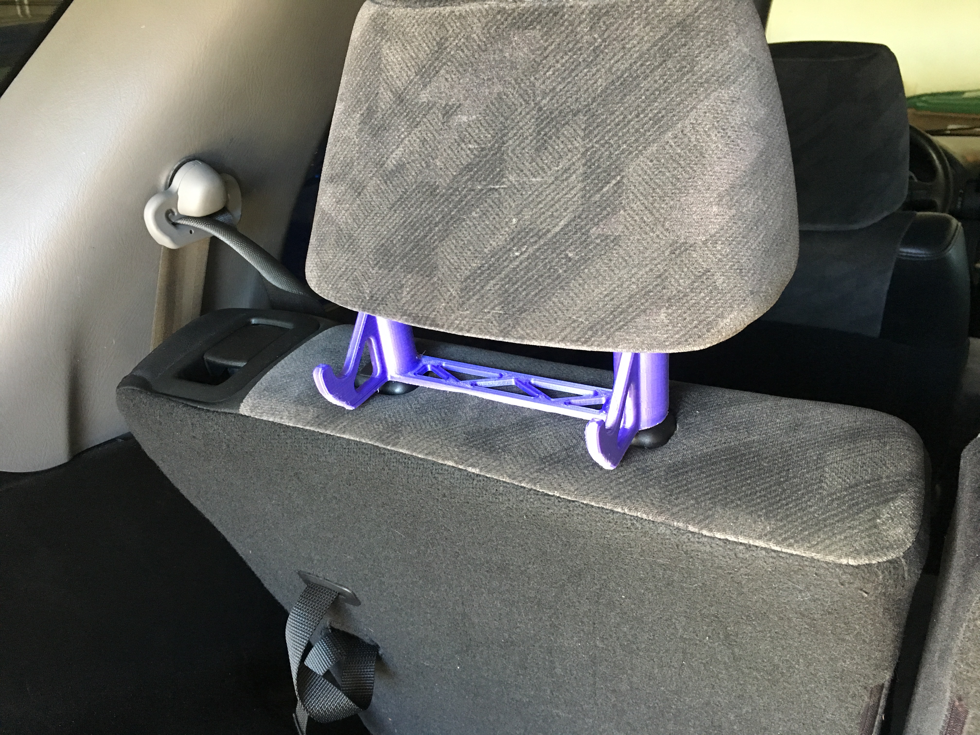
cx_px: 490
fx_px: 821
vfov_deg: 48.2
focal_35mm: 29
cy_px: 368
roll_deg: +1.0
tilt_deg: -20.5
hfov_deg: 61.7
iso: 200
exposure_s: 1/30
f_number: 2.2
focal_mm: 4.15
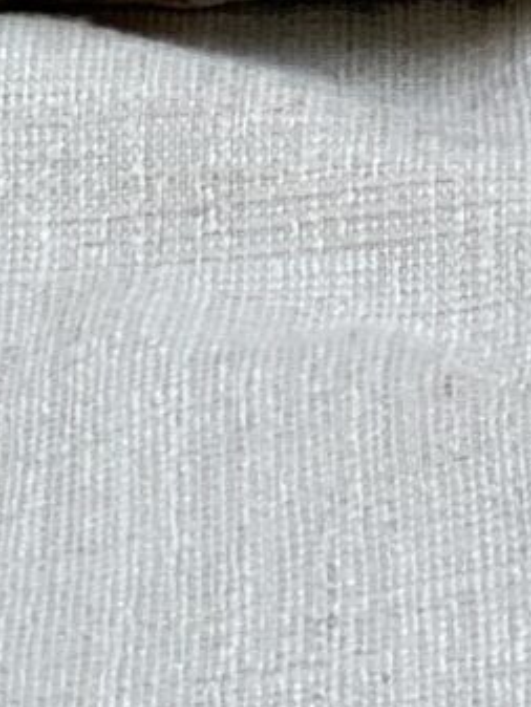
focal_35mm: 395
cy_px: -1311
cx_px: 445
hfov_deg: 3.8
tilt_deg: -18.8
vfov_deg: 4.8
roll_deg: +0.4
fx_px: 8074
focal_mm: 6
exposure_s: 1/122
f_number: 2
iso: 100
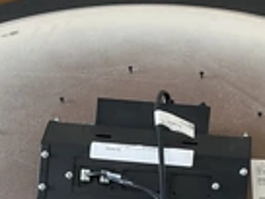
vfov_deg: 16.4
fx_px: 651
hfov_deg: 23.0
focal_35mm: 85
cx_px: 136
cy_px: 259
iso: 40
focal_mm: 3
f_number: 1.8
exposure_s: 1/122
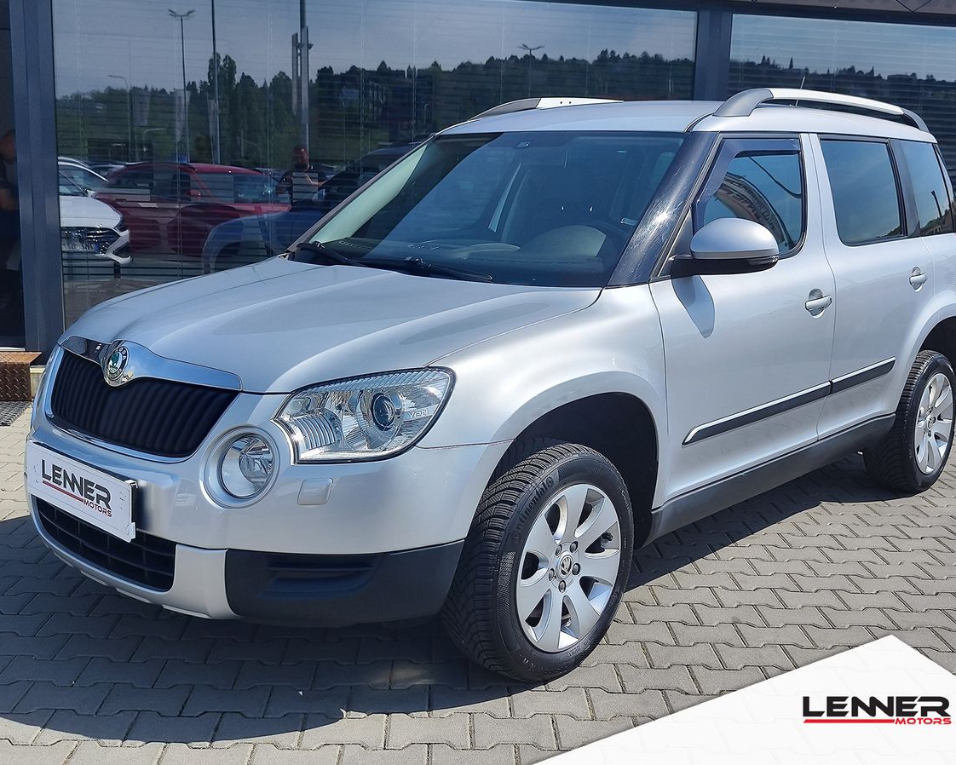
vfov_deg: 58.8
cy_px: 382
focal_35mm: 24
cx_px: 490
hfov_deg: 70.3
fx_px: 679
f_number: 1.69
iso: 50
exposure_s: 1/1672
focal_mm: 7.01
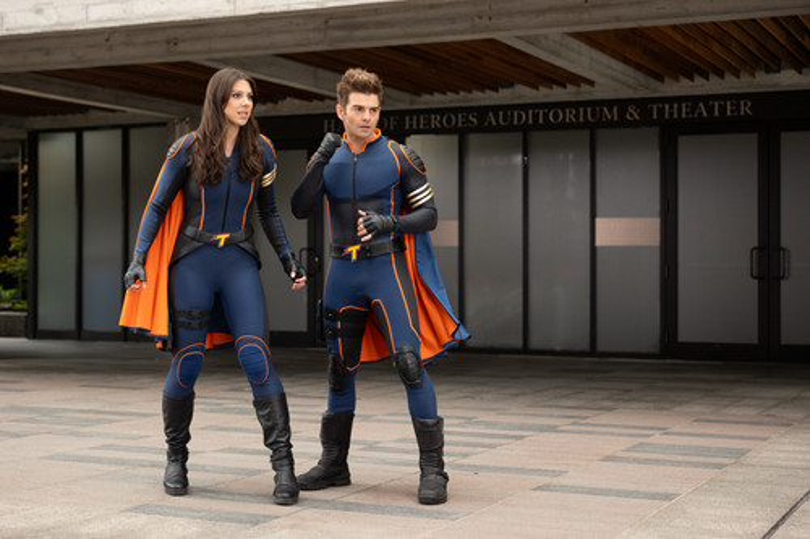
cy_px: 270
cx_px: 405
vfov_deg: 27.0
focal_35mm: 50
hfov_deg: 39.6
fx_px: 1125
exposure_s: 1/1000
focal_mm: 33
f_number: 2.2
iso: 800
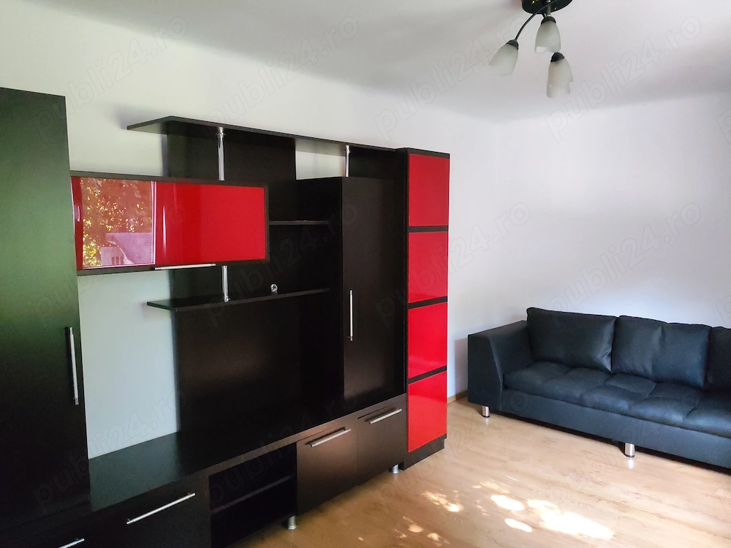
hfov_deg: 65.3
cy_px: 274
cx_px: 366
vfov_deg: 51.4
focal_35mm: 27
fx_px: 570
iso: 8000
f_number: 1.9
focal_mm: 6.12
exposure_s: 1/160
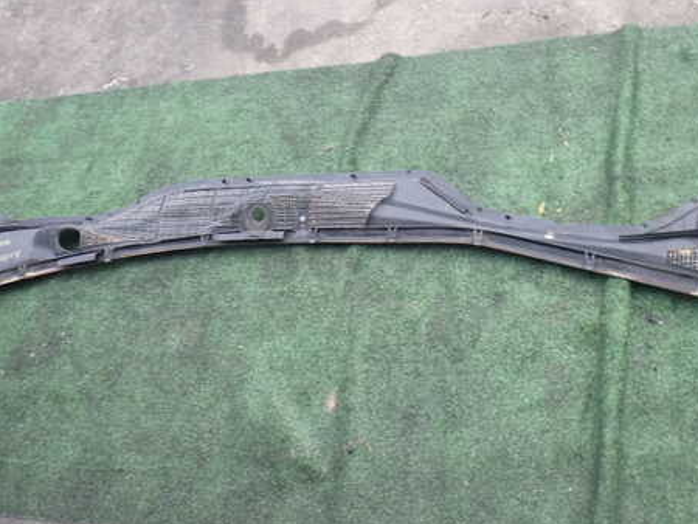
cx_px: 389
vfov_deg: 36.0
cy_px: 234
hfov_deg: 46.7
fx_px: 807
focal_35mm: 40
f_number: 6.3
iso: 100
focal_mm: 5.4
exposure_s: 1/60
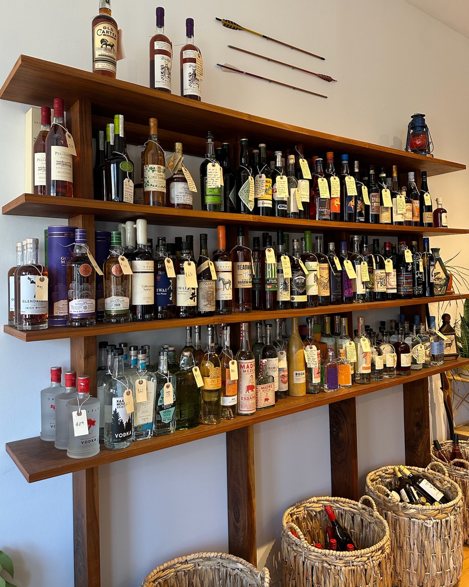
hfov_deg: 54.9
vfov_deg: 65.9
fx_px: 451
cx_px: 236
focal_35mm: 26
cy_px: 265
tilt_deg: +2.6
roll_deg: +0.8
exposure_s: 1/120
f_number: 1.78
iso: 200
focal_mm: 6.86
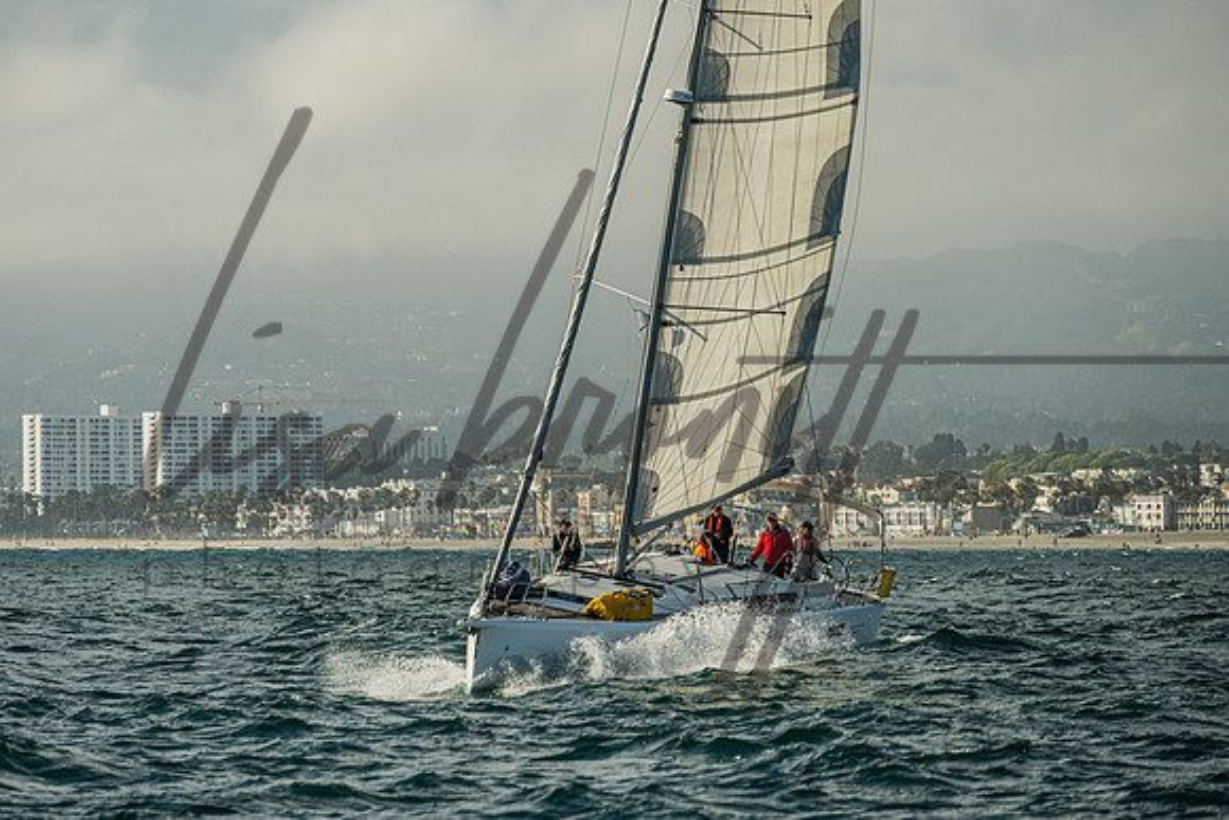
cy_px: 383
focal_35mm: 270
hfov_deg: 7.6
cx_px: 568
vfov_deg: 5.1
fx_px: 9211
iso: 250
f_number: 6.3
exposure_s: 1/640
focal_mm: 200
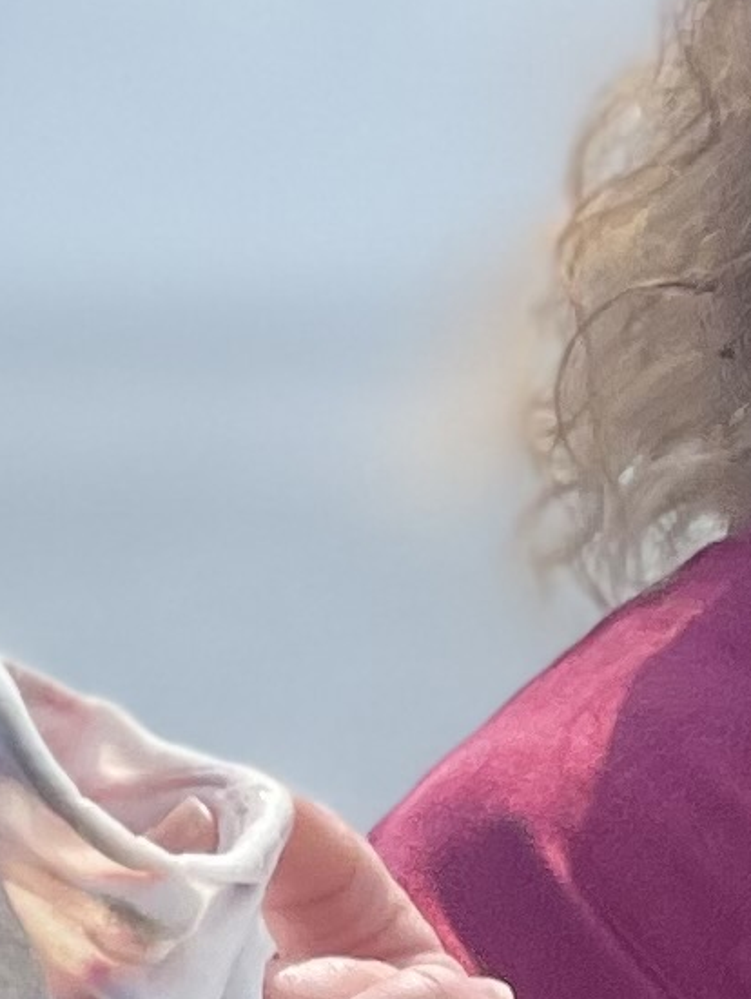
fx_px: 13522
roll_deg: +0.7
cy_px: 1673
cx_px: 1199
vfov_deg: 4.2
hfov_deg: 3.2
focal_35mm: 468
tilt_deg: -4.9
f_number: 2.2
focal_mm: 7.5
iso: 32
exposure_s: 1/2597
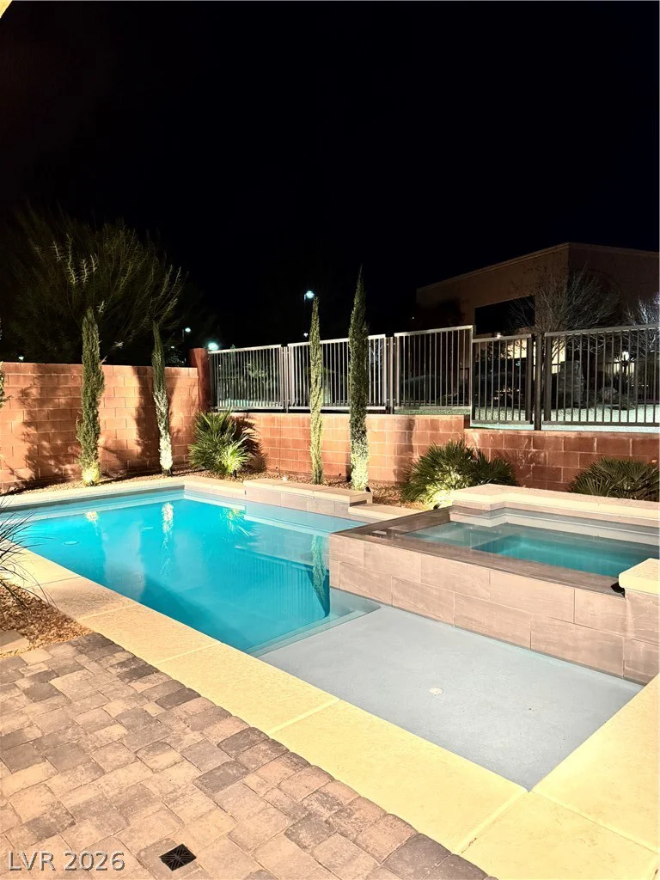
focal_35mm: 24
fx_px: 610
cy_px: 440
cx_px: 330
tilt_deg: -3.6
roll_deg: +1.2
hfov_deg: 56.8
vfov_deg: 71.6
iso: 800
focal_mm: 6.76
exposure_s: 1/40
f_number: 1.78
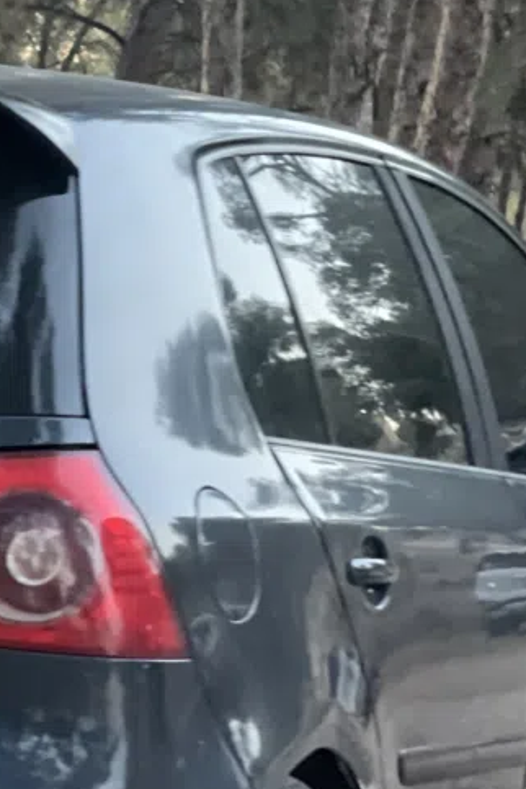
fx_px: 4120
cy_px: 530
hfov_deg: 7.2
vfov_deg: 10.9
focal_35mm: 188
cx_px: -175
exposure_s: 1/15
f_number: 2.2
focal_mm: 7.5
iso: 640
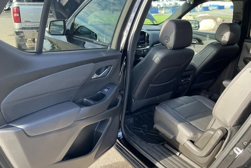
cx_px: 123
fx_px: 209
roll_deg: -2.6
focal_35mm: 30
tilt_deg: -19.5
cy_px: 93
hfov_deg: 61.9
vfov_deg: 43.6
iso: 40
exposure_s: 1/122
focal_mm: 3
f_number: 1.8
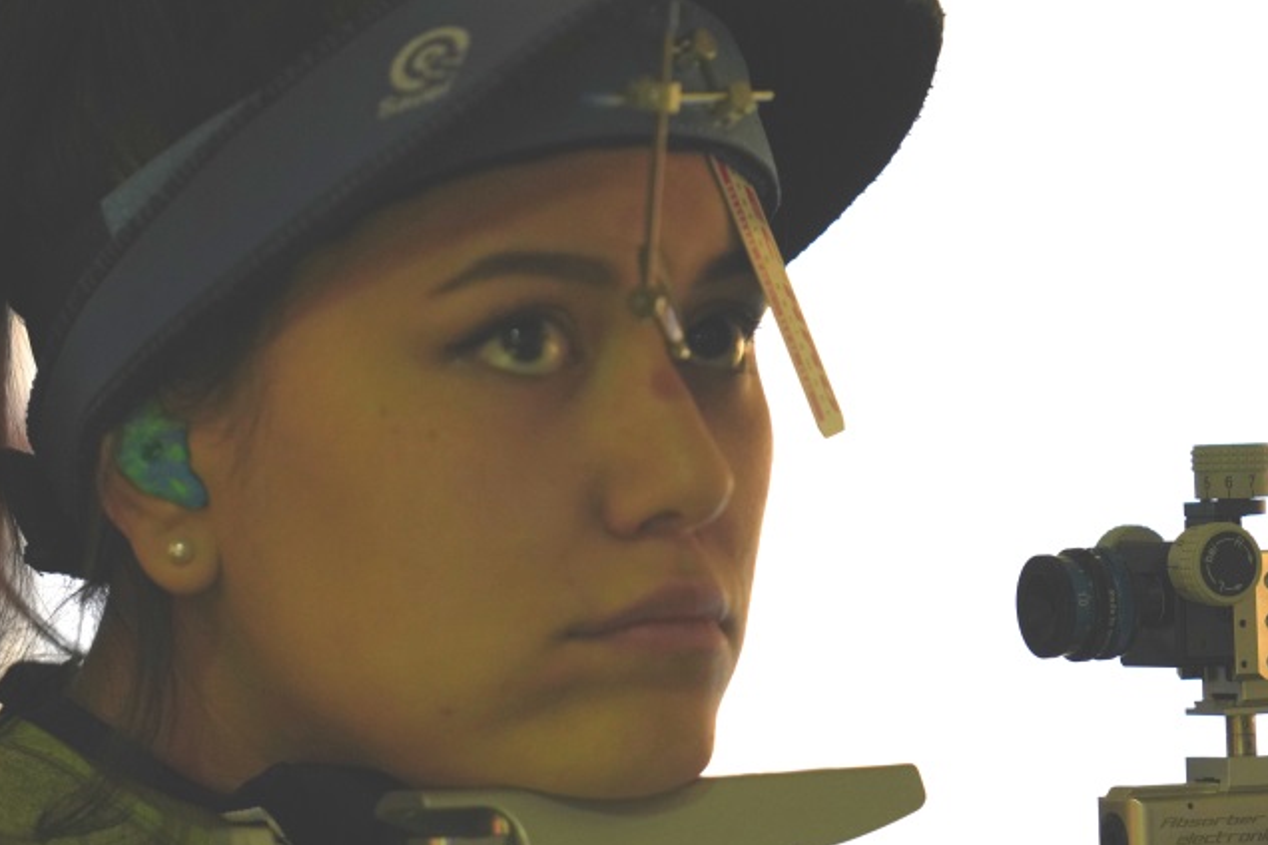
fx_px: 11341
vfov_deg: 4.3
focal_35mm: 322
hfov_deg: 6.4
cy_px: 422
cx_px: 696
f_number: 2.8
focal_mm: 200
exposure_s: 1/200
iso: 1000
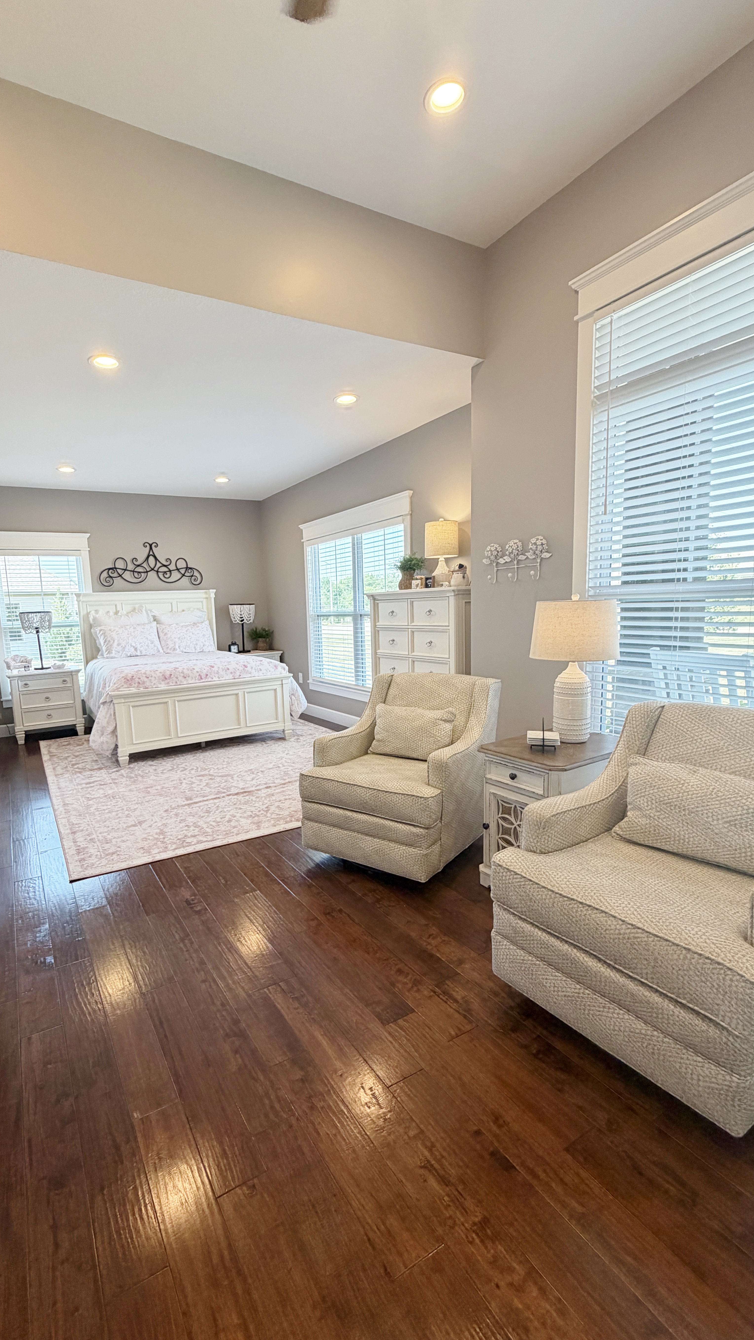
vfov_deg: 99.3
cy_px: 690
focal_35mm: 16
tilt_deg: -7.7
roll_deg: +3.1
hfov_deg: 66.6
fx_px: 569
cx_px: 311
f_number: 2.2
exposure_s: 1/120
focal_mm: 2.22
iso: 160
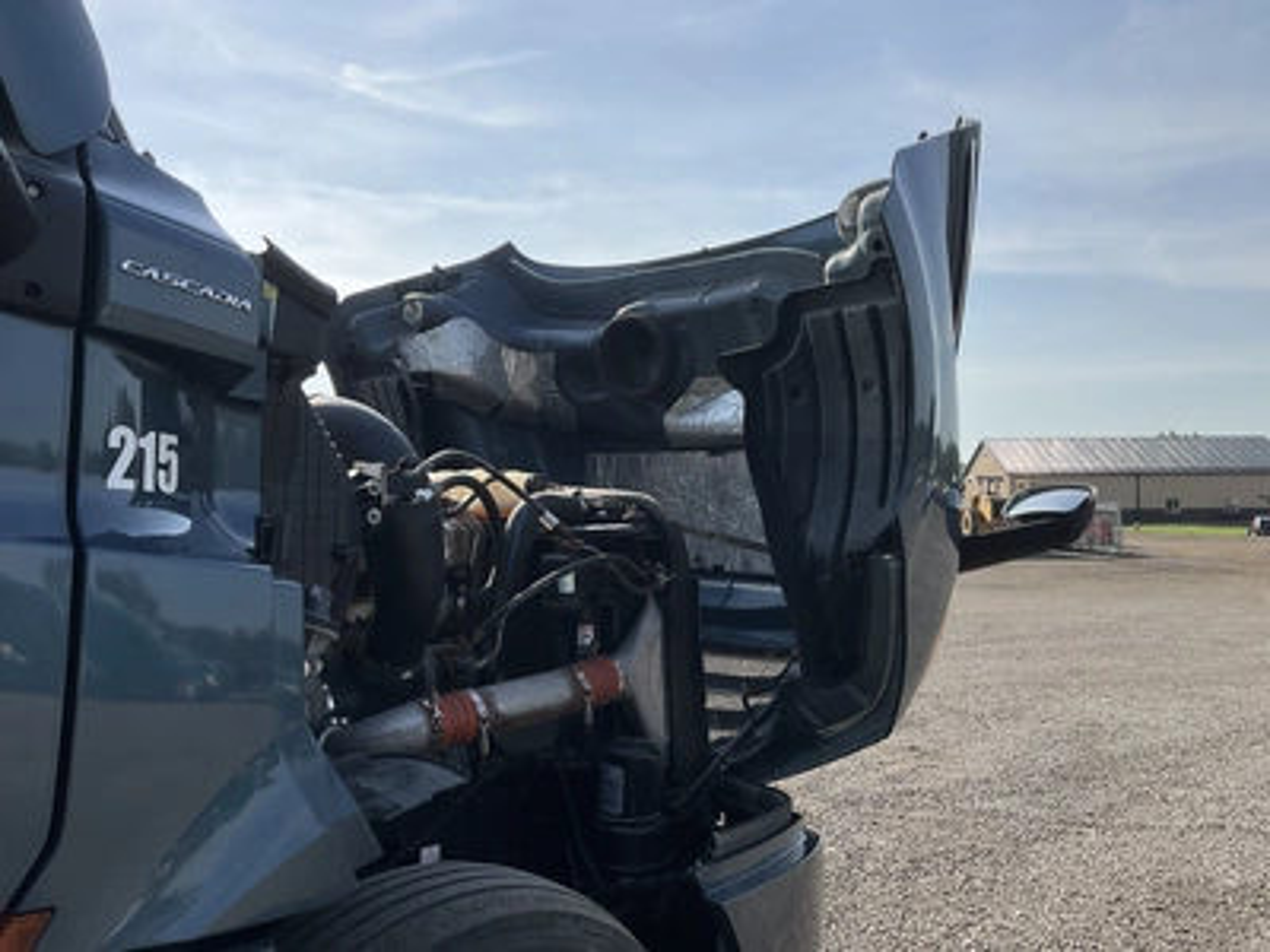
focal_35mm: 29
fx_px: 1064
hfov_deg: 61.7
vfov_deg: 48.2
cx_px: 635
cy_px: 476
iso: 25
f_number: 1.8
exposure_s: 1/2141
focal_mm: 3
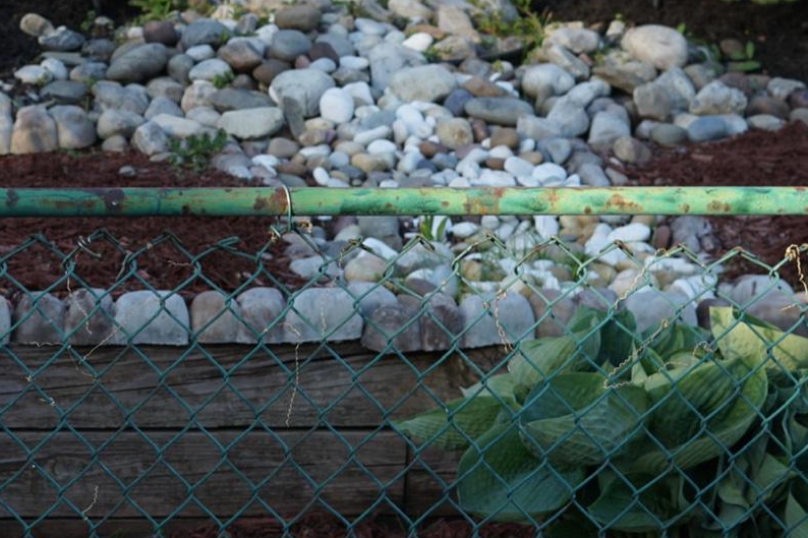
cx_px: 149
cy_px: 34
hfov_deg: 15.8
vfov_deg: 10.6
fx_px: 2895
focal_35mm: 129
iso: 100
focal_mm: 50
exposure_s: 1/125
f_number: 5.6
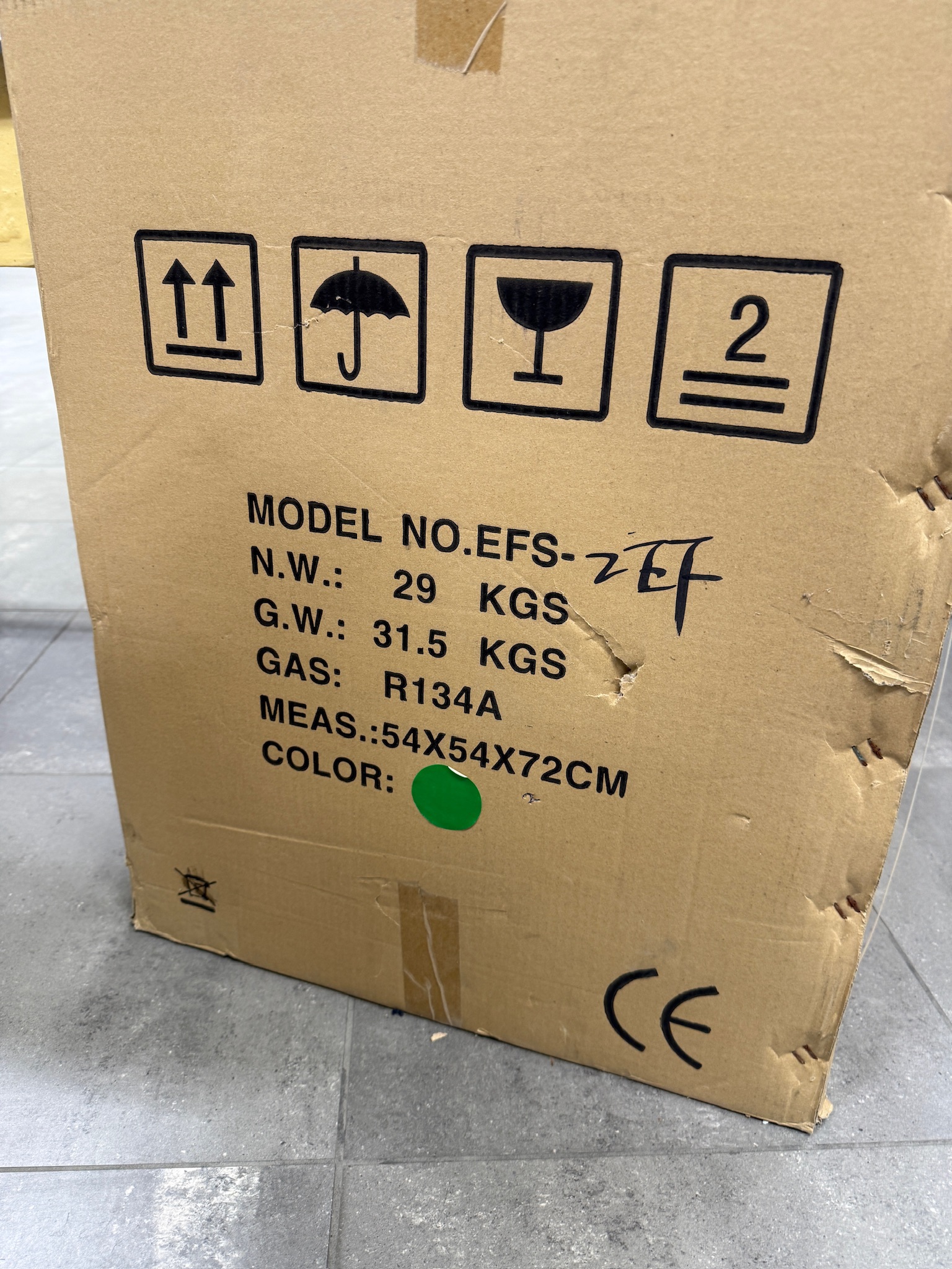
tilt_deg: -24.1
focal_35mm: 24
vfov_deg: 71.6
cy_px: 634
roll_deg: -1.5
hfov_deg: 56.8
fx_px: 880
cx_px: 476
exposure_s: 1/50
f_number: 1.78
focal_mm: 6.76
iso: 125
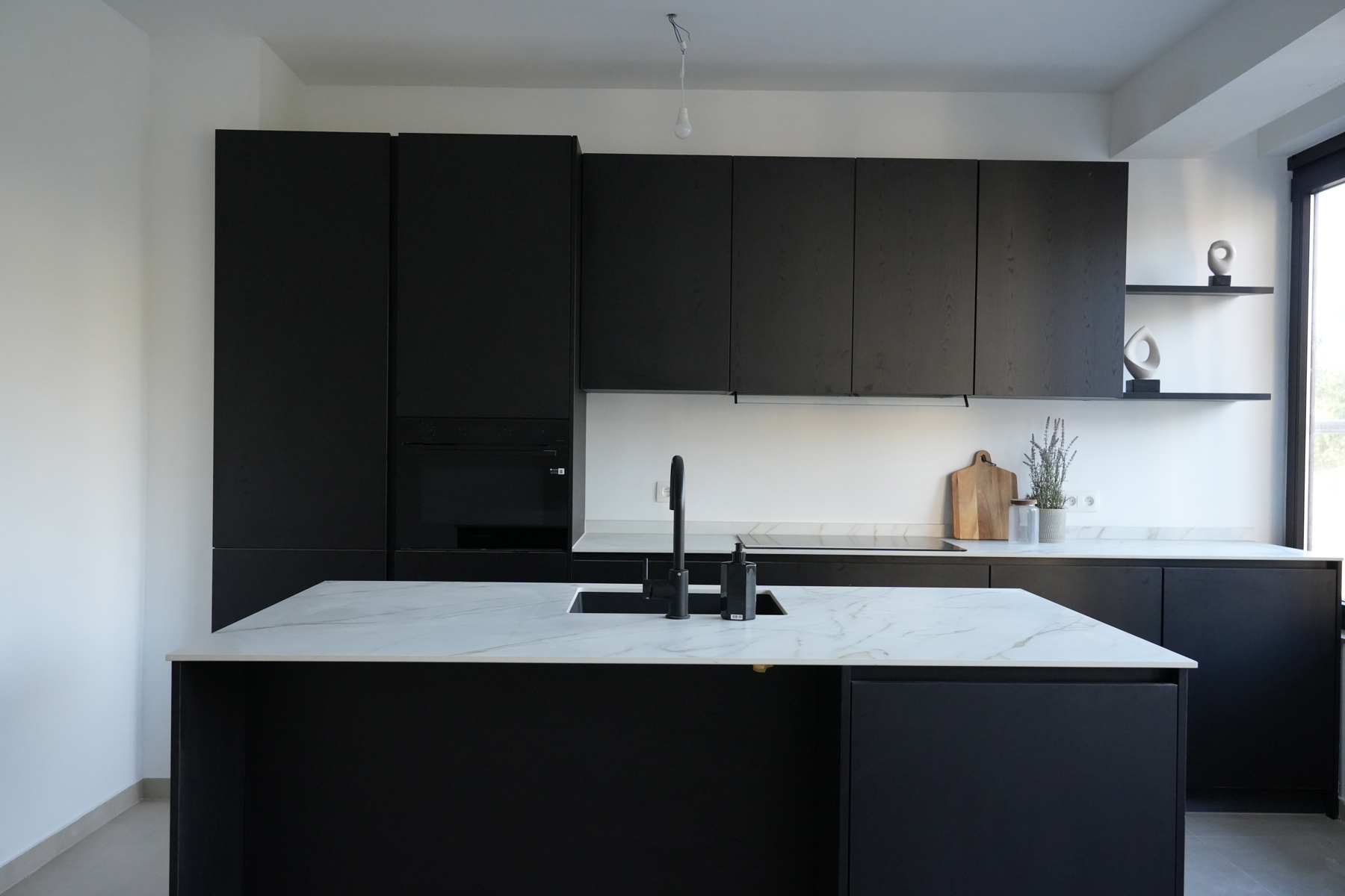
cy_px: 448
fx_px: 1083
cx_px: 672
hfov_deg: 63.7
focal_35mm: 29
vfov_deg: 45.0
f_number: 5.6
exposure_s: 1/250
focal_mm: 29
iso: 5000
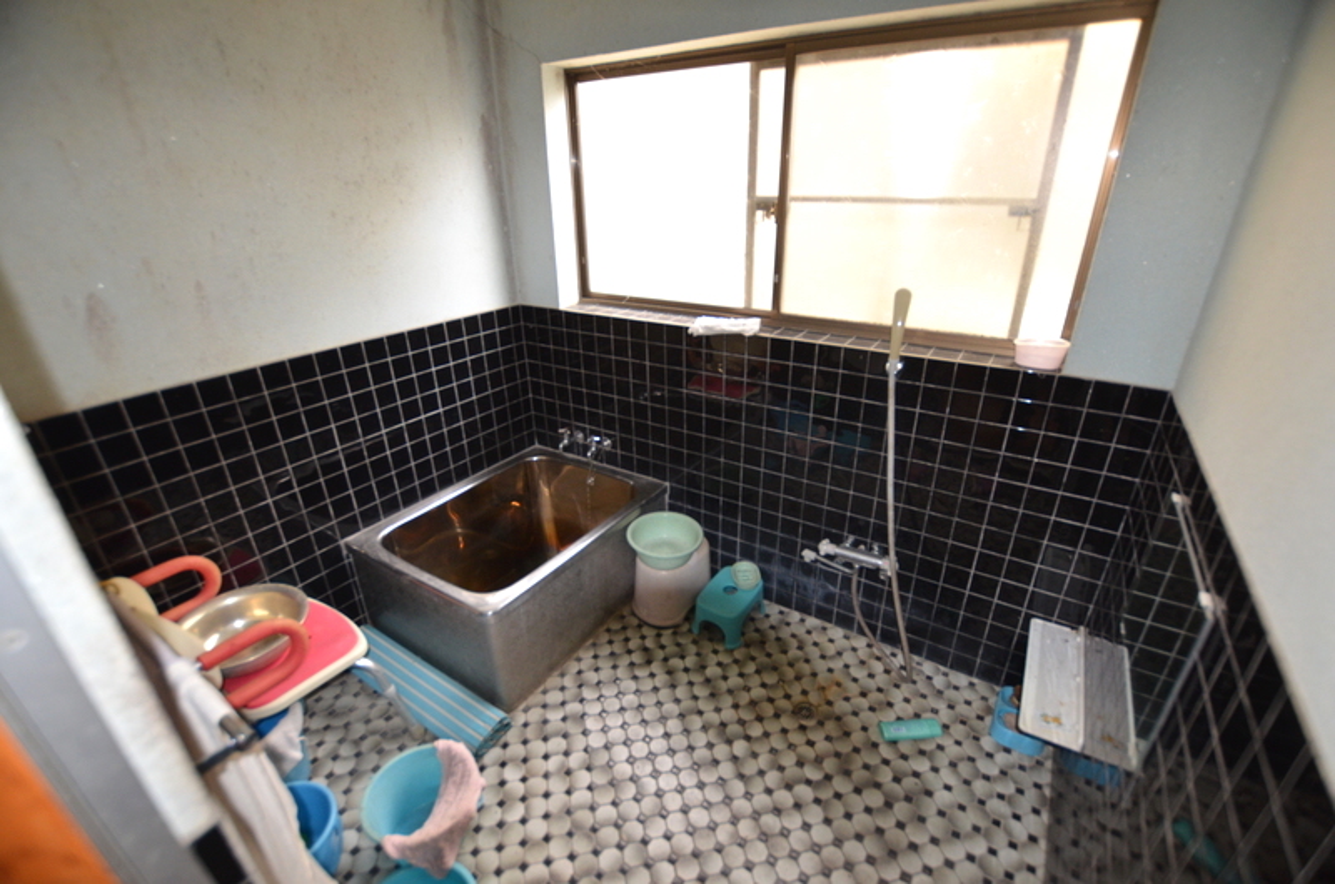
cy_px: 442
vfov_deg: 77.1
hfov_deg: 100.5
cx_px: 668
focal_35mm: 15
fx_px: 555
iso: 640
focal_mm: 10
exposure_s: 1/60
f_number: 3.5
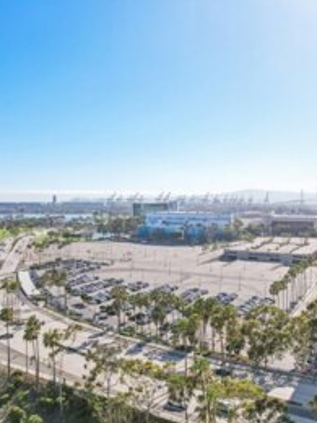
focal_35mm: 33
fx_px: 403
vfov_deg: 55.4
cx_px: 163
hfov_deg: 42.9
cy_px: 213
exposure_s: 1/2000
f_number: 2.8
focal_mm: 8.4
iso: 100
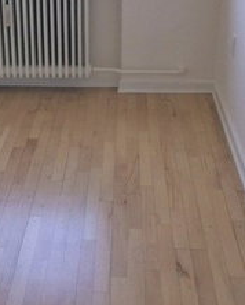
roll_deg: +3.5
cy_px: 90
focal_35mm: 68
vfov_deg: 27.6
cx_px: 14
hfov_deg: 21.9
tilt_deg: -22.4
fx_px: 615
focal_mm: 4.15
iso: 50
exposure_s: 1/100
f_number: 2.2
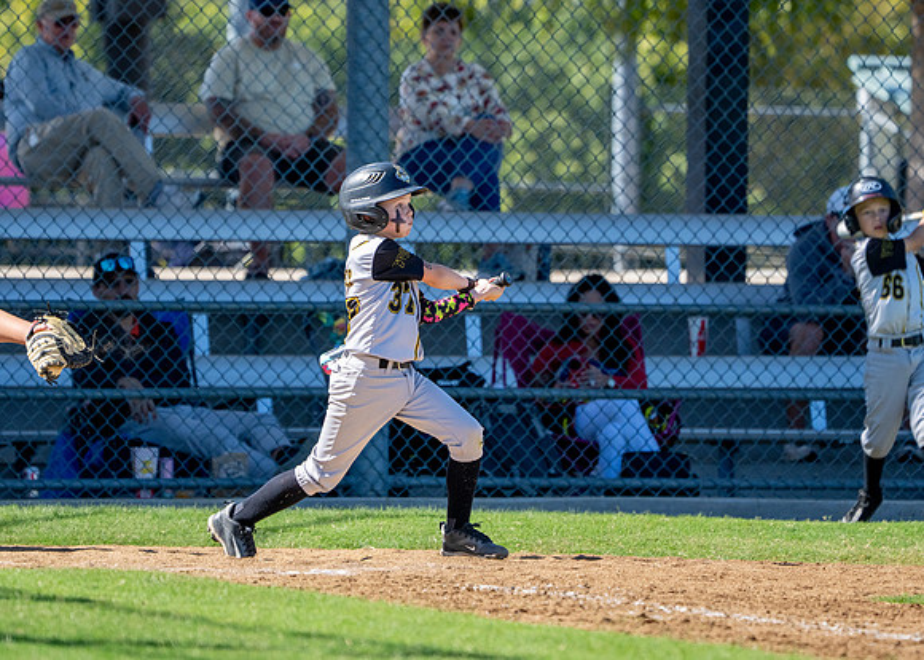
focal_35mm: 397
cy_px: 287
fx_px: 10411
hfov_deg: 5.1
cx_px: 429
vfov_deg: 3.6
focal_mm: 288
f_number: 5.6
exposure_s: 1/3200
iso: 1000
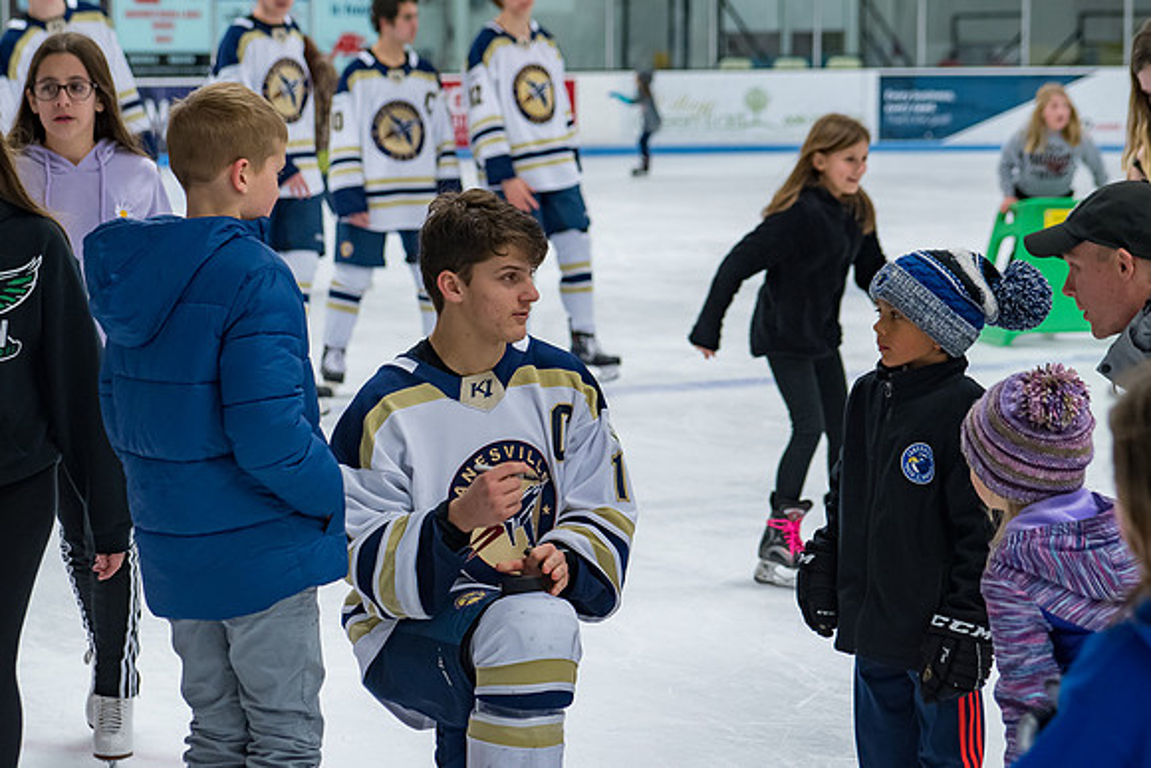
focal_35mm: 104
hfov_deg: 19.6
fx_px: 3330
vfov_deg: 13.2
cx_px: 518
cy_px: 424
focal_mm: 62
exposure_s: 1/320
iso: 800
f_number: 4
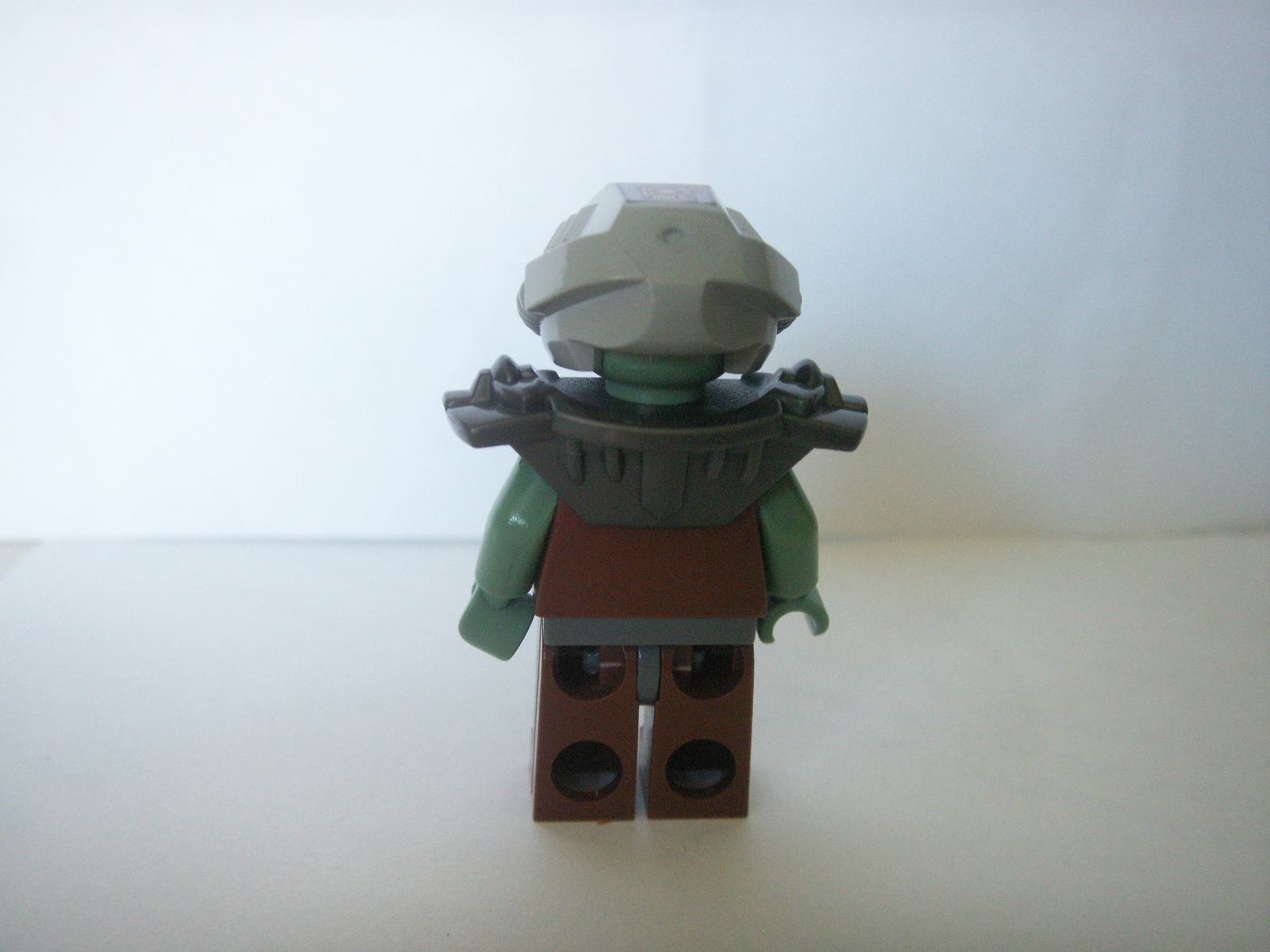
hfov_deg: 50.1
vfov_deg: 38.7
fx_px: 1357
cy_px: 476
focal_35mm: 37
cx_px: 635
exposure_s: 1/25
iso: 160
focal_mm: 7.7
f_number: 3.5
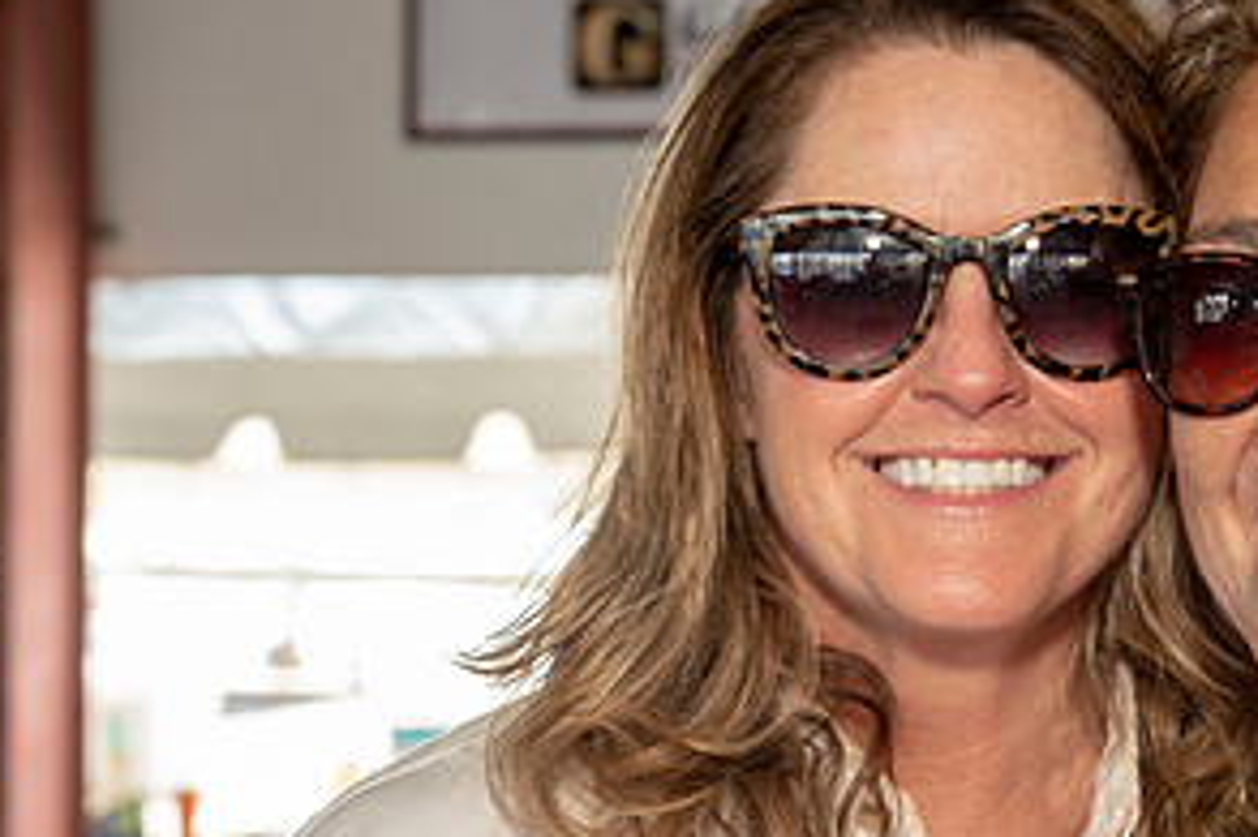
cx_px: 1009
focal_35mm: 109
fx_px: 3807
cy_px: 648
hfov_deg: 18.6
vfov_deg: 12.5
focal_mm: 55
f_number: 5.6
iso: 200
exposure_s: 1/60
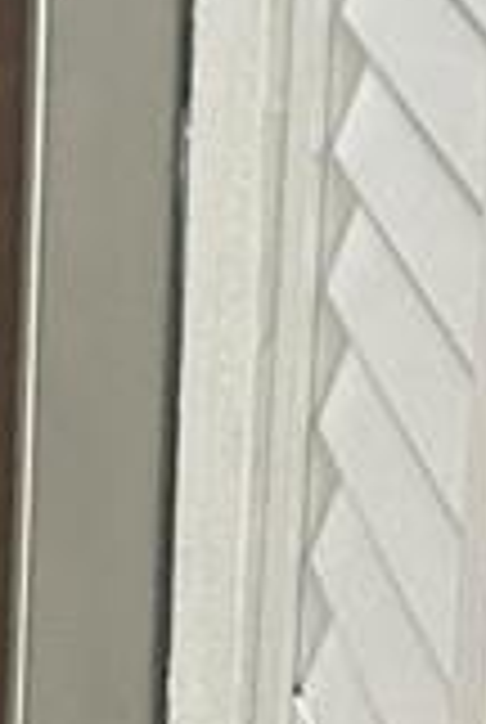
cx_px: -922
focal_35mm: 201
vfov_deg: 9.8
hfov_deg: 6.3
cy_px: -504
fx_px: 4053
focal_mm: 4.25
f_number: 1.8
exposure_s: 1/60
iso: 320
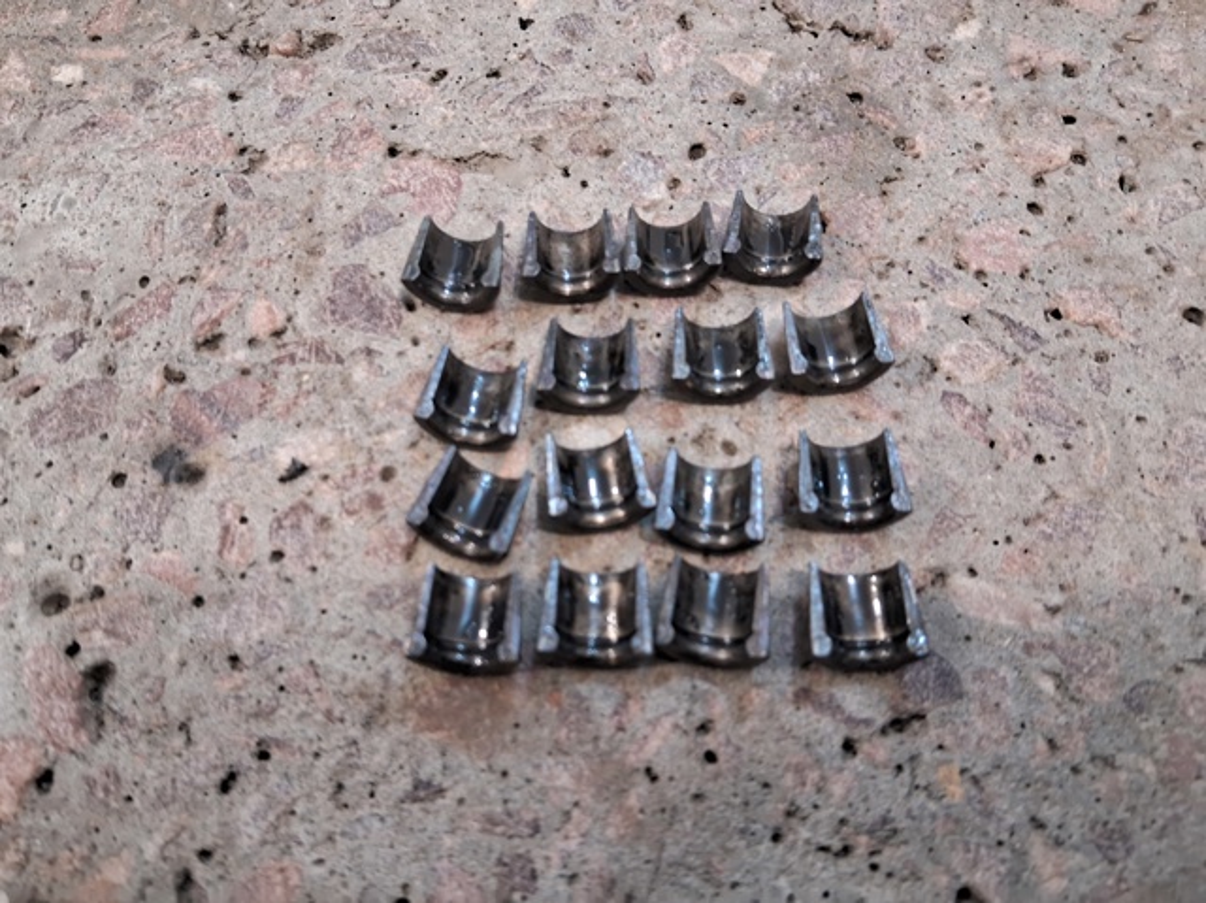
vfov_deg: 53.0
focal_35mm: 26
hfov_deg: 67.3
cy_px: 452
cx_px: 603
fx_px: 905
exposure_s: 1/30
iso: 500
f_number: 1.8
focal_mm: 3.98
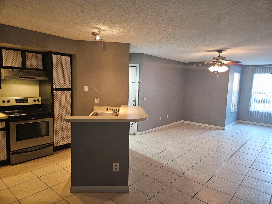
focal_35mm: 23
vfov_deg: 58.9
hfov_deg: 73.9
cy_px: 102
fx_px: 181
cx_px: 136
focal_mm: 5.4
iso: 640
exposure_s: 1/60
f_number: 1.8
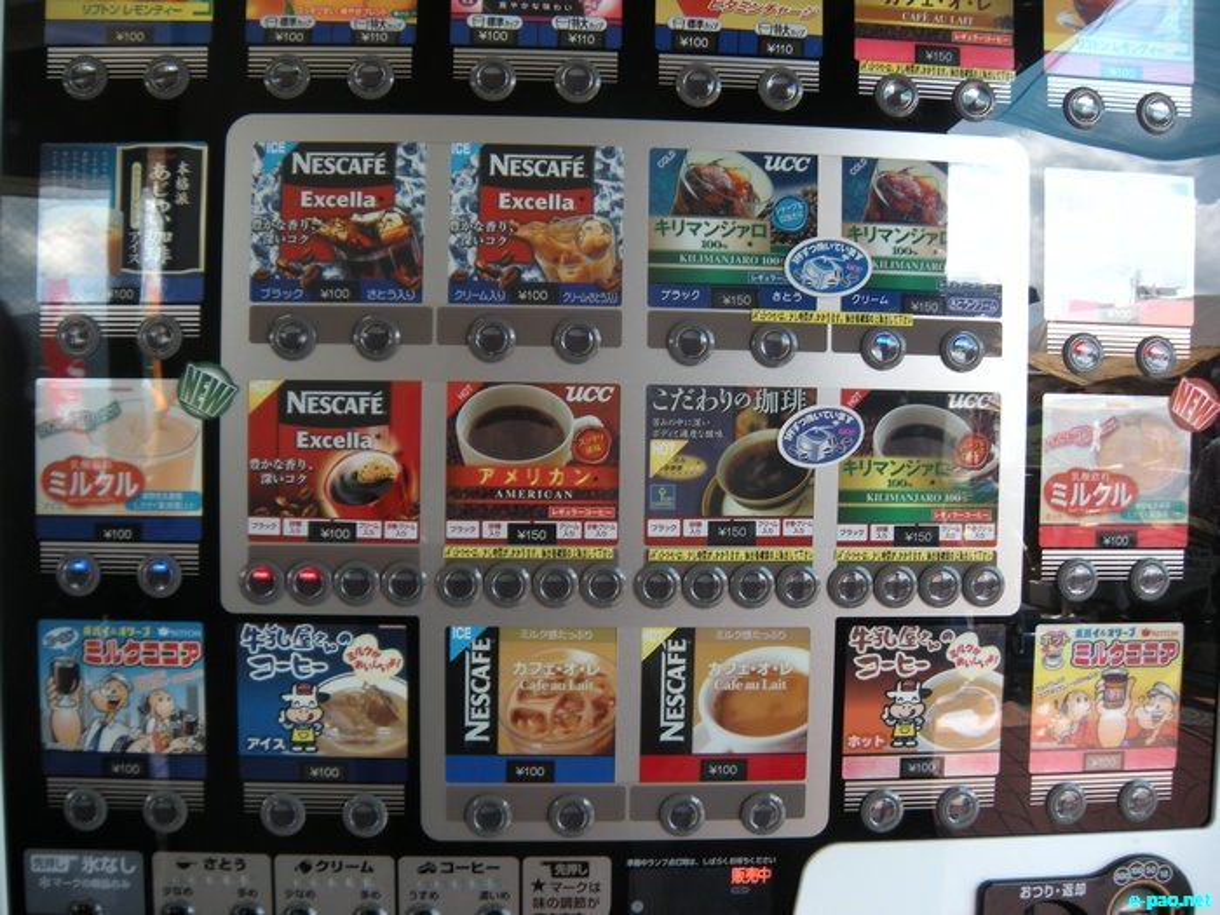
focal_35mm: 35
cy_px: 458
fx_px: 1234
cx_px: 610
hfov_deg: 52.6
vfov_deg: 40.7
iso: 64
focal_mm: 5.9
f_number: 3.8
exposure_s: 1/56.3
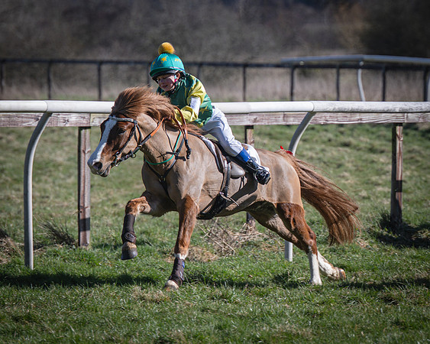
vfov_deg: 4.2
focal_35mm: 366
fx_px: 4660
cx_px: 228
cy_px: 117
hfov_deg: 5.3
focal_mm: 160
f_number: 4
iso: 125
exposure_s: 1/1000
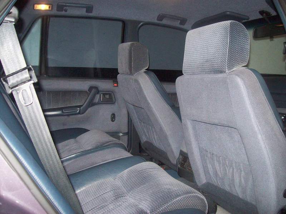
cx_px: 143
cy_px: 107
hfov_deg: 51.4
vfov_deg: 39.7
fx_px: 297
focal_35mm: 36
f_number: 2.7
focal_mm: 6
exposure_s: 1/64
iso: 200
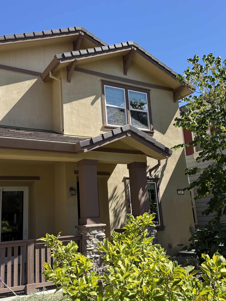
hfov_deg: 42.7
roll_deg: +2.8
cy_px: 149
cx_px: 89
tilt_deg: +13.3
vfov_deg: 55.3
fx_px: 287
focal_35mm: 33
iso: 80
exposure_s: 1/1949
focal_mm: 6.76
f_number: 1.78
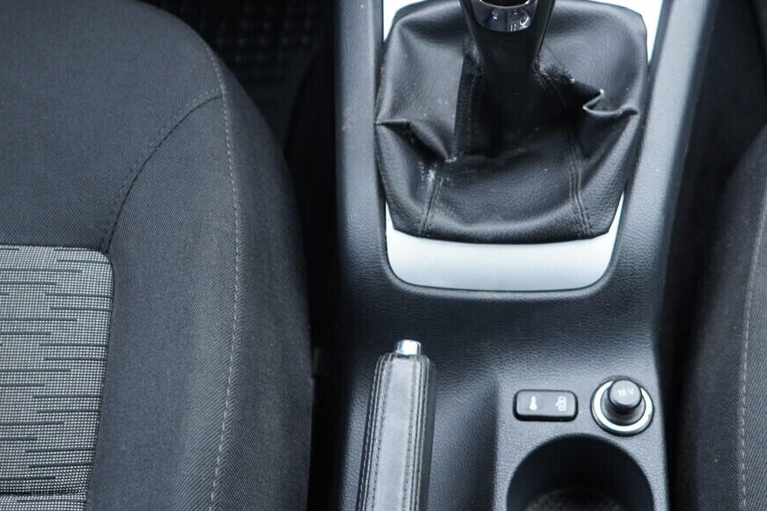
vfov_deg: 22.9
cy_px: 154
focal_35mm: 59
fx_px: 1257
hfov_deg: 33.7
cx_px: 491
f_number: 2.8
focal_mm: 24
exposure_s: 1/40
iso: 500
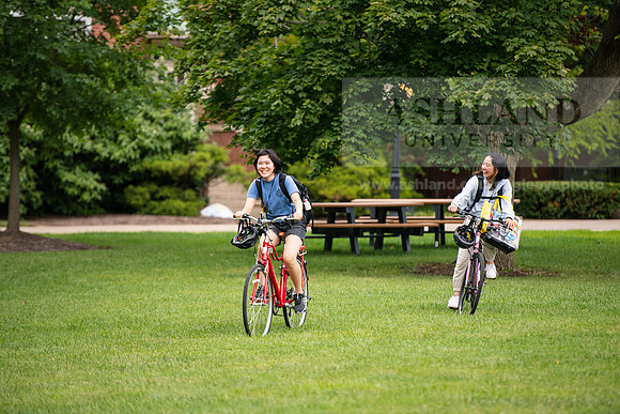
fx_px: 3445
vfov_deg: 6.9
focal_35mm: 200
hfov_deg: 10.3
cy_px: 207
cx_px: 310
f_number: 3.2
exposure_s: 1/500
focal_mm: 200
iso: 250
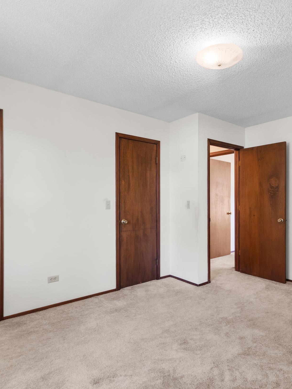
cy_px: 196
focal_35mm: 22
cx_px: 177
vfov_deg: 76.4
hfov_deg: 60.5
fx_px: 247
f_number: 7.1
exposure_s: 1/1.25
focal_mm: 10
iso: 320
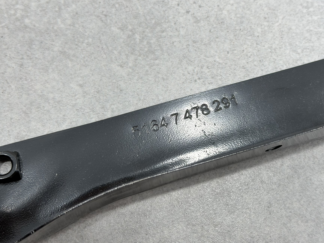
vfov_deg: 30.3
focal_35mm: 48
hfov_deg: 39.7
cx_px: 162
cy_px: 122
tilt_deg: -74.7
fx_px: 449
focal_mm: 6.76
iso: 50
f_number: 1.78
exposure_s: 1/157
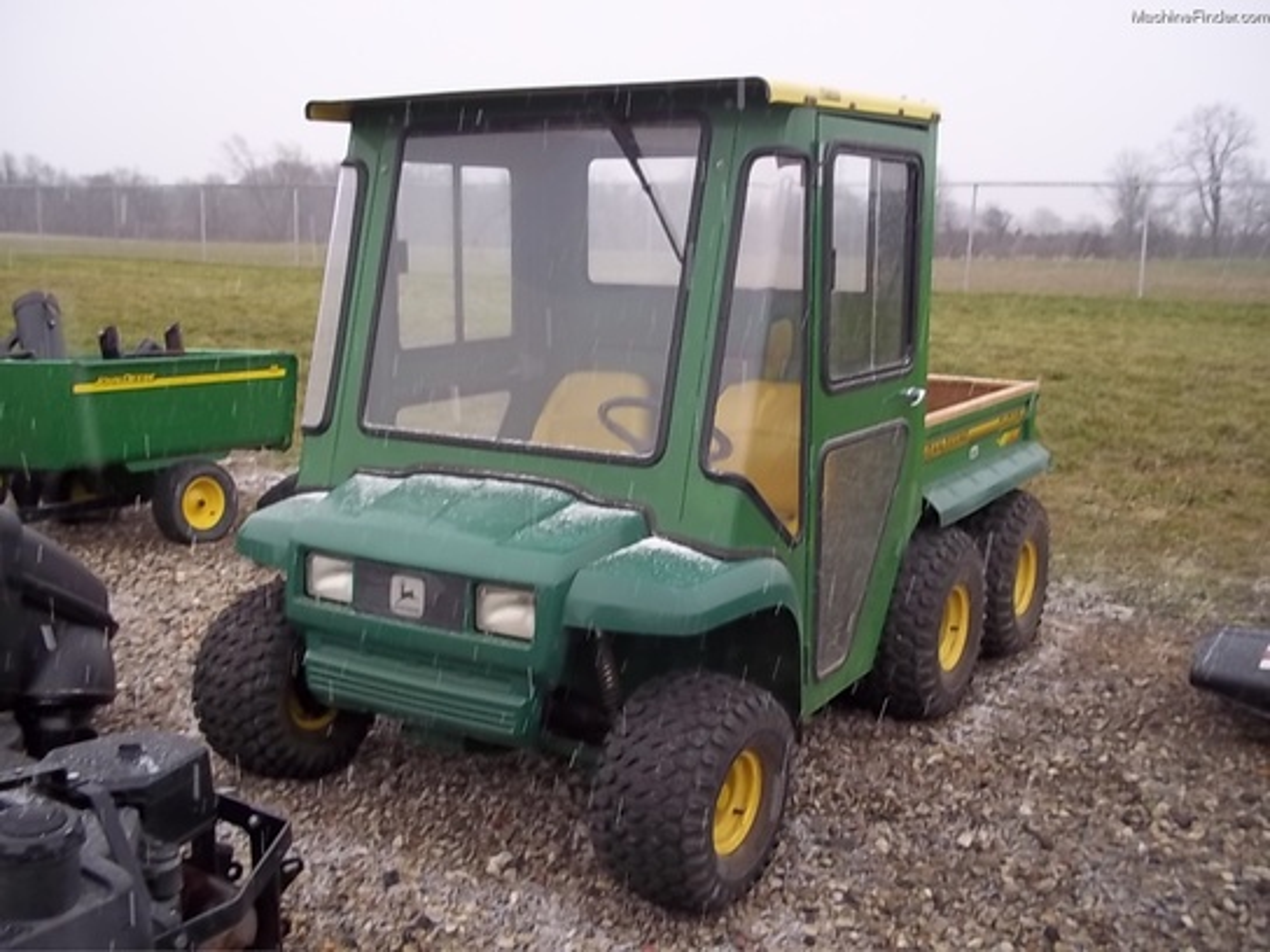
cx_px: 635
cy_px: 476
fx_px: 1321
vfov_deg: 39.7
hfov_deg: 51.4
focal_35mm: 36
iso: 80
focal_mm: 6.5
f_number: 3.1
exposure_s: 1/100
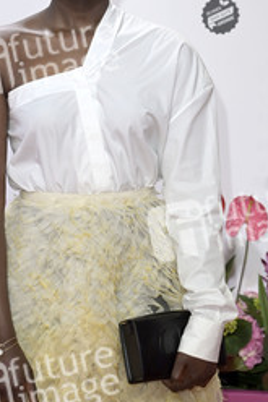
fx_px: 1532
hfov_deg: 10.0
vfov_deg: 15.0
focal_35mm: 137
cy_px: 143
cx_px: 83
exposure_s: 1/250
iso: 640
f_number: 6.3
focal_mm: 85
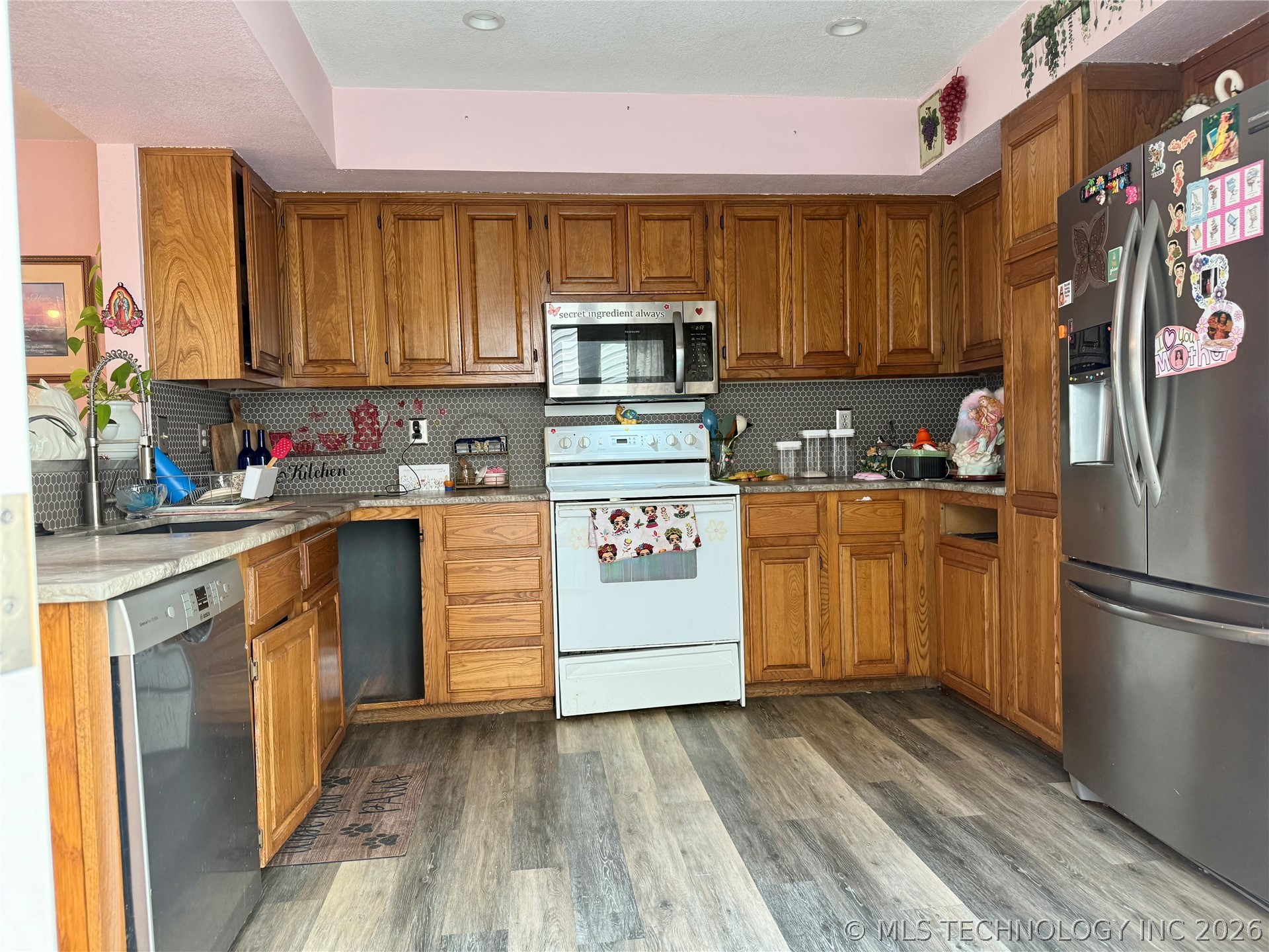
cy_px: 476
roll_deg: +1.5
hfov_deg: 71.6
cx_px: 634
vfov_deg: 56.8
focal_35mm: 24
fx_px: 880
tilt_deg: -1.2
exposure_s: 1/121
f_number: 1.78
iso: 200
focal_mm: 6.76
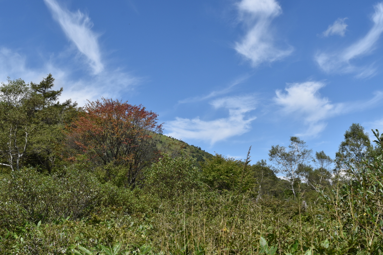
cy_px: 128
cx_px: 192
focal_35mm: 46
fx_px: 495
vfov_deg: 29.0
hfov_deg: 42.3
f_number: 11
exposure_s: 1/400
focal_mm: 31
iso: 200
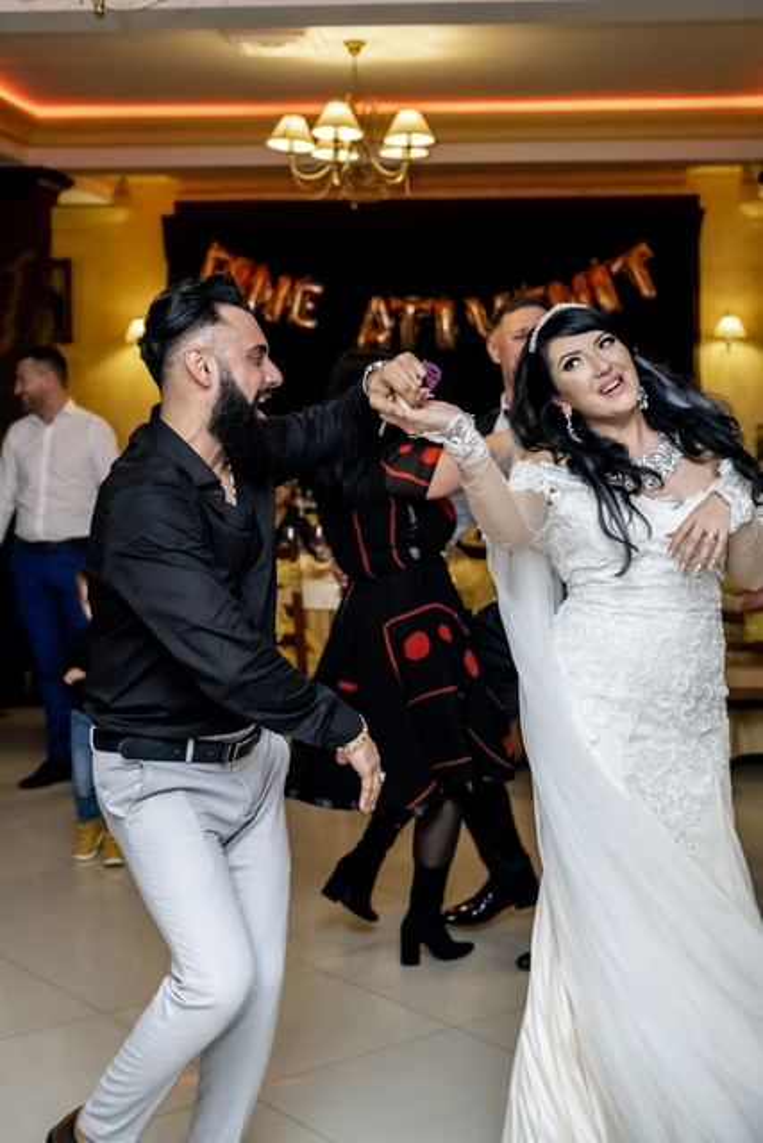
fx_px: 1620
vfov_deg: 38.9
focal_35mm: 51
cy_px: 572
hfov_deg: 26.5
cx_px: 382
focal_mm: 34.2
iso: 2500
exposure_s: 1/125
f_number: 2.8
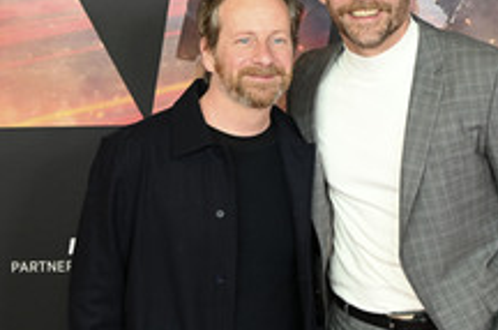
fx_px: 1560
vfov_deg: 12.1
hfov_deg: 18.1
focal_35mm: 113
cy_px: 215
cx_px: 333
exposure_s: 1/160
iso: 1000
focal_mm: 54
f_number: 5.6
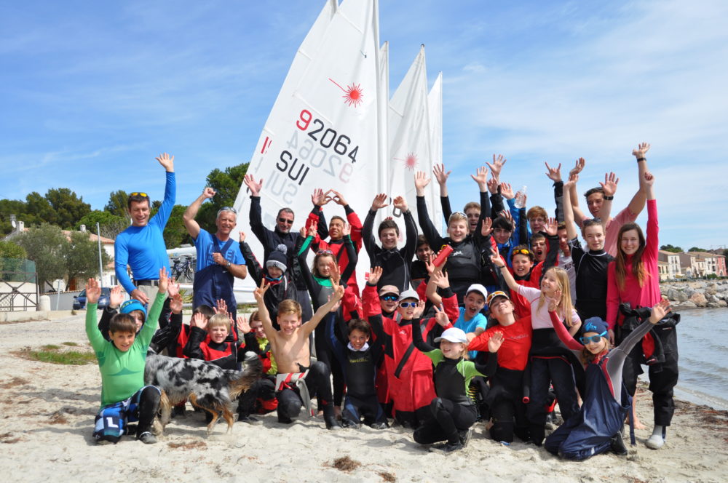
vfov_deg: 34.1
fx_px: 788
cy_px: 242
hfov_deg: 49.6
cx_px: 364
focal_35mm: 39
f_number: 6.3
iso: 400
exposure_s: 1/1600
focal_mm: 26
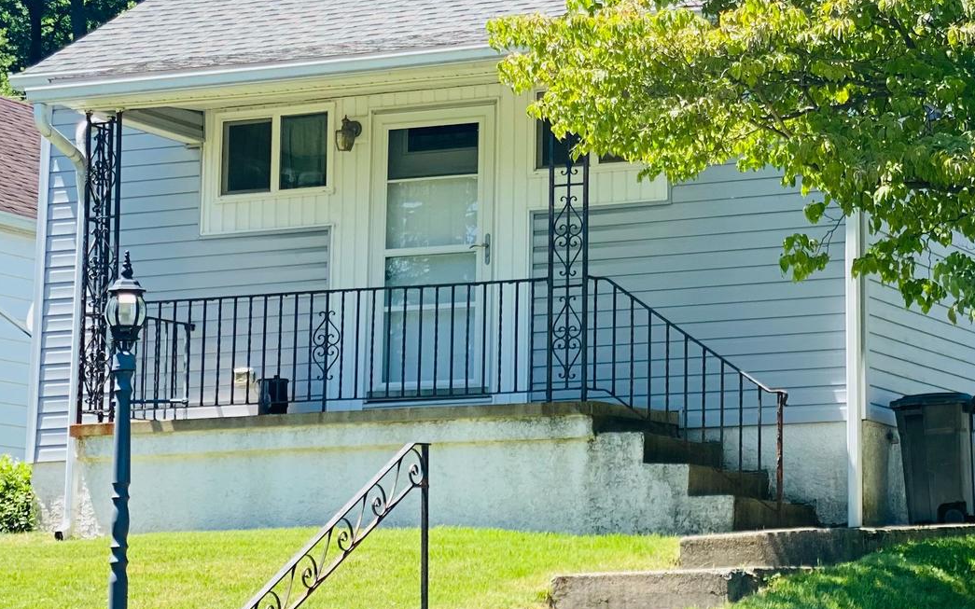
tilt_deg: +11.0
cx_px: 832
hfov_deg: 19.0
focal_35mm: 108
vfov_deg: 12.1
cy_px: 174
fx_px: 2870
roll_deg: +0.4
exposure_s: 1/505
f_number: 2
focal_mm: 6
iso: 20
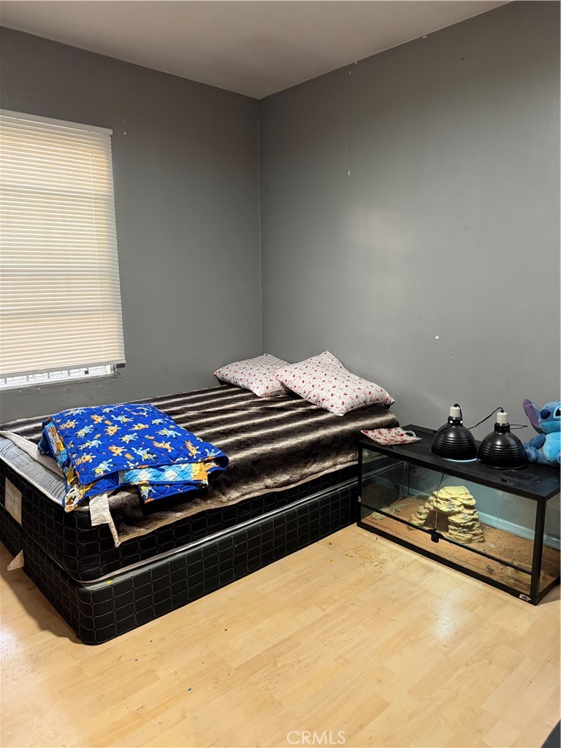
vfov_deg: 71.6
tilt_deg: -11.5
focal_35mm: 24
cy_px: 374
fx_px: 519
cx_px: 280
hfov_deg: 56.8
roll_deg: +0.2
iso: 640
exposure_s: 1/60
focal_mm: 6.76
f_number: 1.78
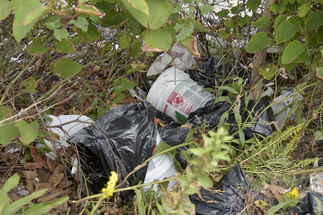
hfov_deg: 34.5
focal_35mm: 58
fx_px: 521
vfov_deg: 23.4
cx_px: 162
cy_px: 108
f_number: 8
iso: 500
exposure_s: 1/200
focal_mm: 58
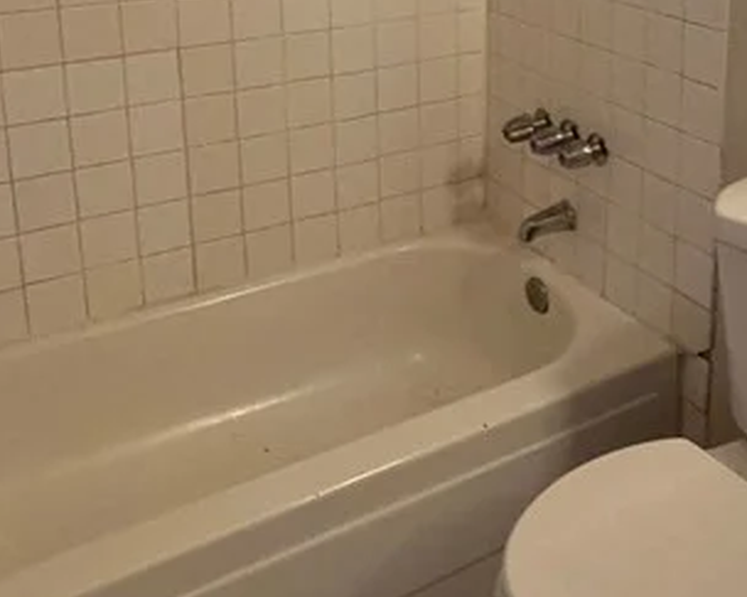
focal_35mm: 46
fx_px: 1017
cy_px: 10
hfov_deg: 39.5
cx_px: 541
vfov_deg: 30.6
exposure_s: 1/60
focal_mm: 2.22
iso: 320
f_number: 2.2
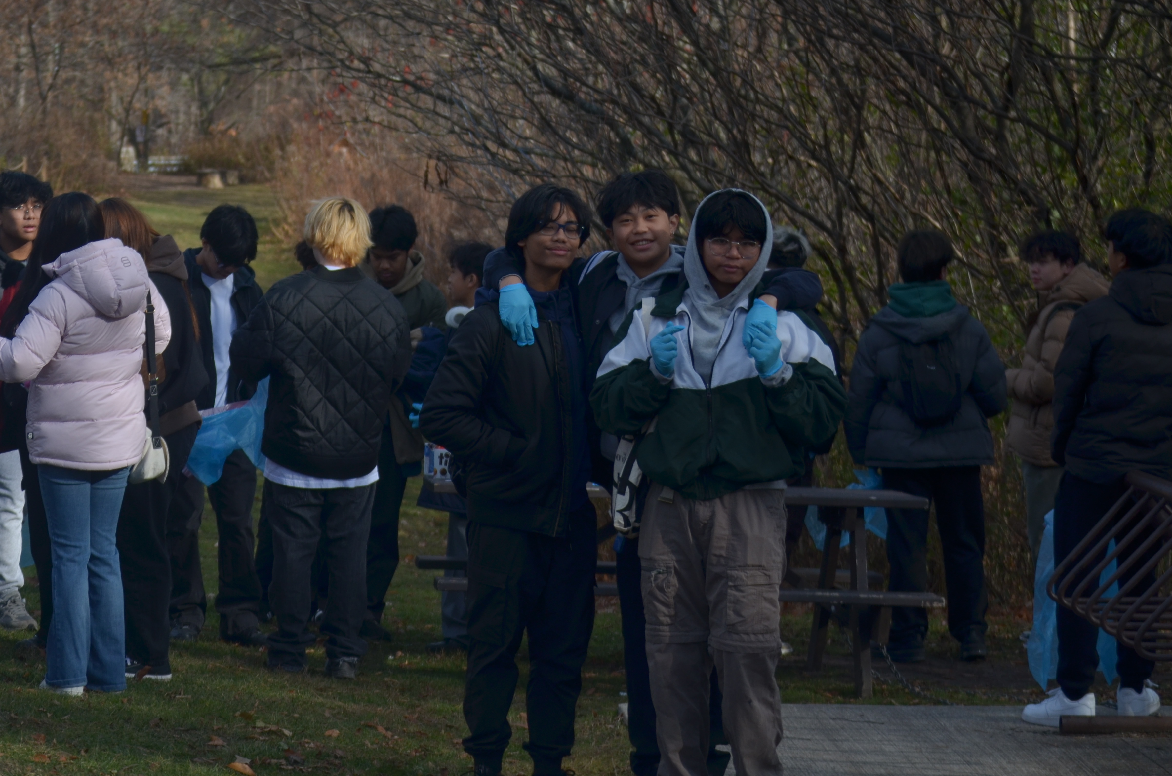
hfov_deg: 17.8
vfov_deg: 11.9
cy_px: 256
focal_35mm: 115
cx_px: 443
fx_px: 3726
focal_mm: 55
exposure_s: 1/1600
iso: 160
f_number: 4
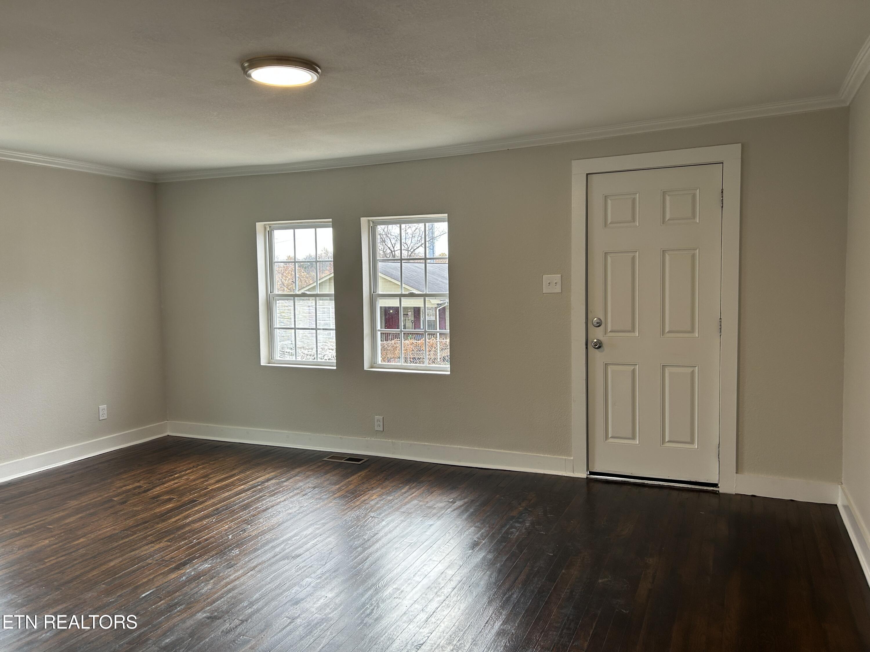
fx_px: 653
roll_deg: +2.1
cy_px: 326
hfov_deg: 67.3
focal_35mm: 26
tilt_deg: -4.5
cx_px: 435
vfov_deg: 53.1
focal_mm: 5.7
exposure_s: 1/120
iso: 64
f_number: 1.5
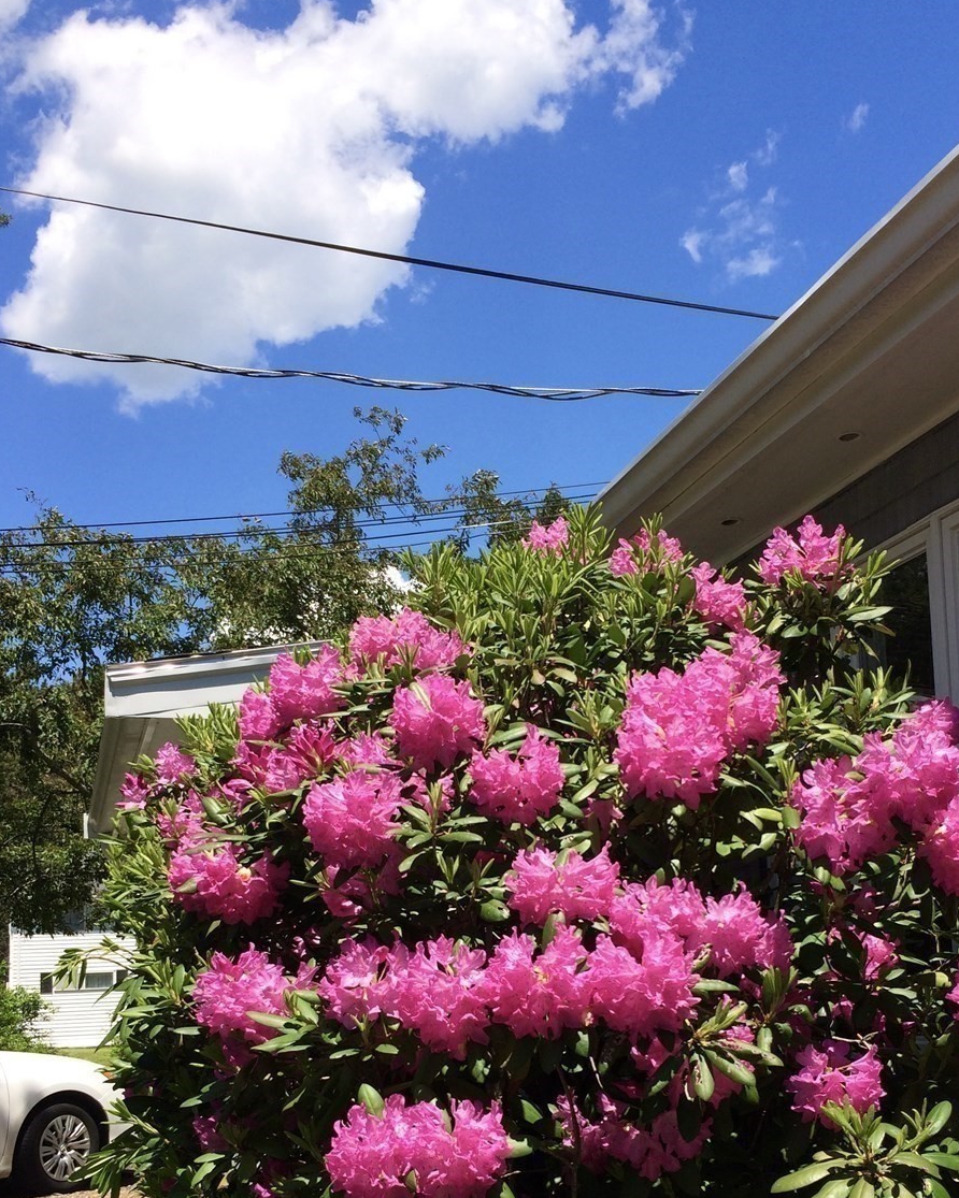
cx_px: 560
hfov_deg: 38.1
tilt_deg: +4.5
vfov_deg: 46.0
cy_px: 821
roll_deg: +2.9
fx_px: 1384
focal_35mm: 39
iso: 32
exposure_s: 1/1709
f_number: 2.2
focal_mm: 4.15
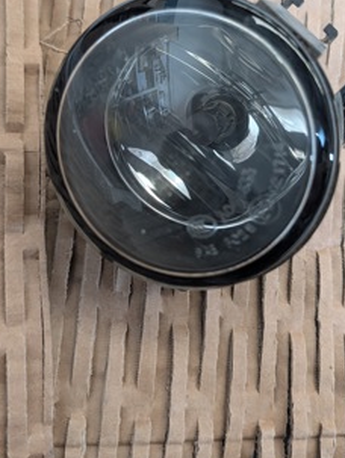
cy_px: 212
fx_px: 504
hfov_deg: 37.8
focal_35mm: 38
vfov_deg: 48.9
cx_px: 176
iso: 981
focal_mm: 6.9
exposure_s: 1/100
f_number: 1.68
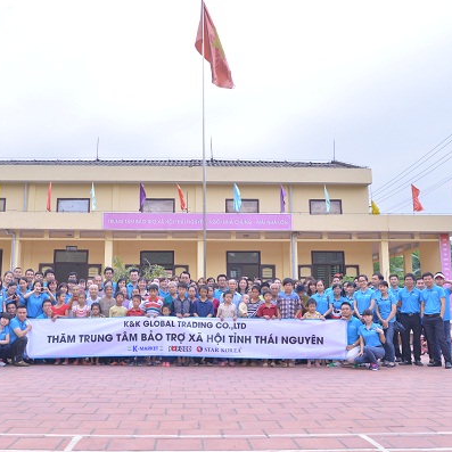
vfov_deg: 46.0
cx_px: 204
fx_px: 532
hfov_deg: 46.0
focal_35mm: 36
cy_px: 225
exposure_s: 1/200
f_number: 8
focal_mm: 28
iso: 400
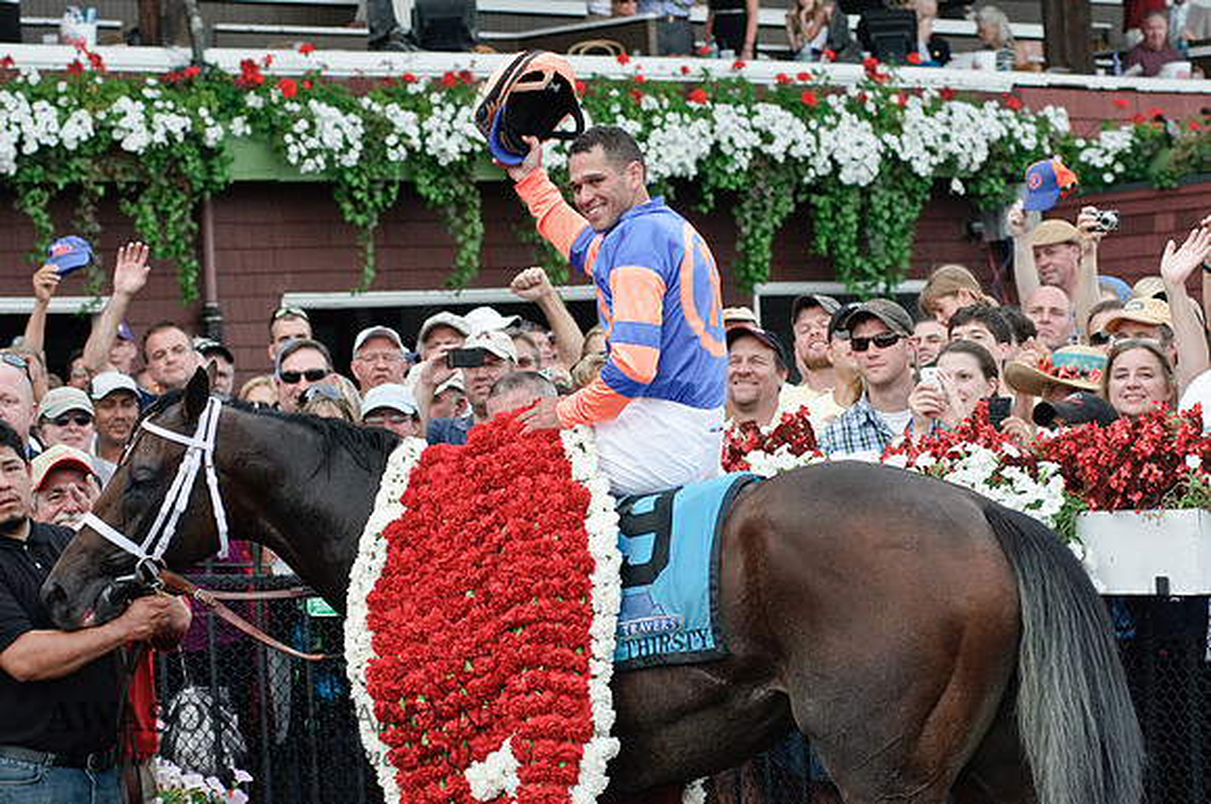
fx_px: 4031
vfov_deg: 11.4
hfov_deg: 17.1
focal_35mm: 120
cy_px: 402
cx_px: 606
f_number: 5.6
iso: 1600
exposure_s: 1/1000
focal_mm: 80
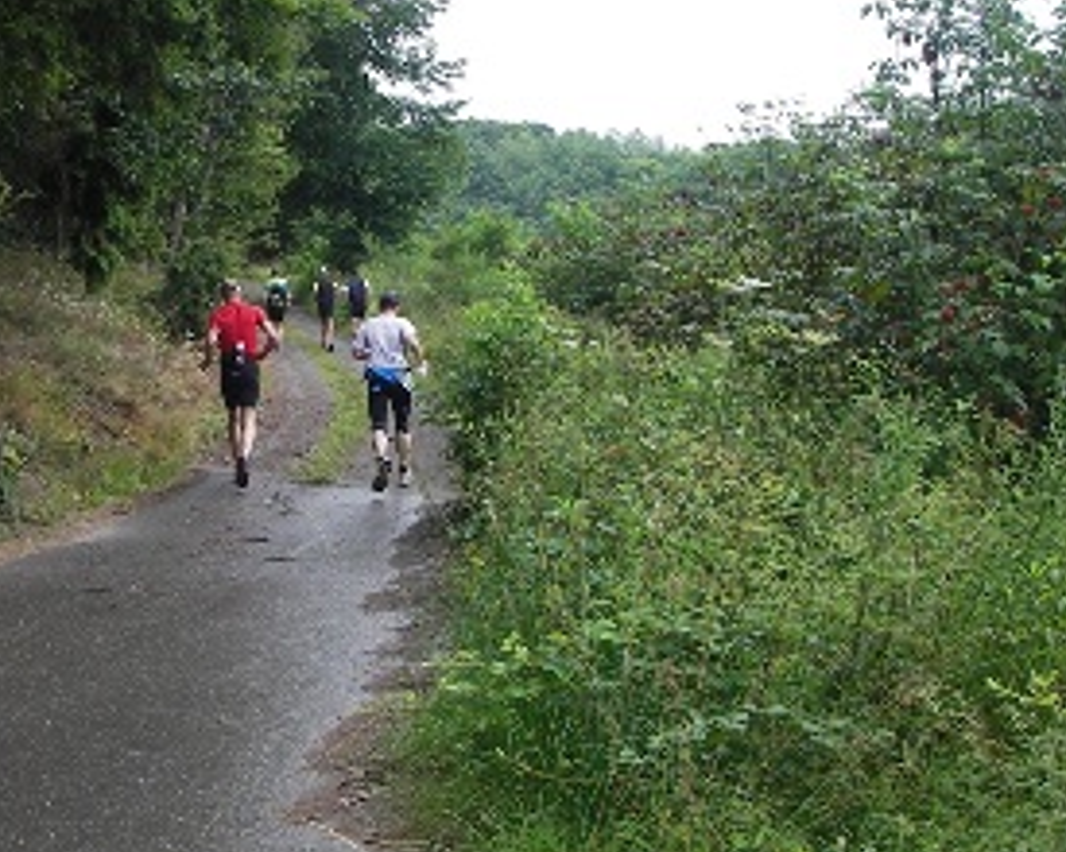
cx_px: 310
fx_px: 1704
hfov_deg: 34.2
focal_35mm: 54
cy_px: 368
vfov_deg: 28.1
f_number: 3.3
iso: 50
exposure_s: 1/100
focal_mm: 6.3
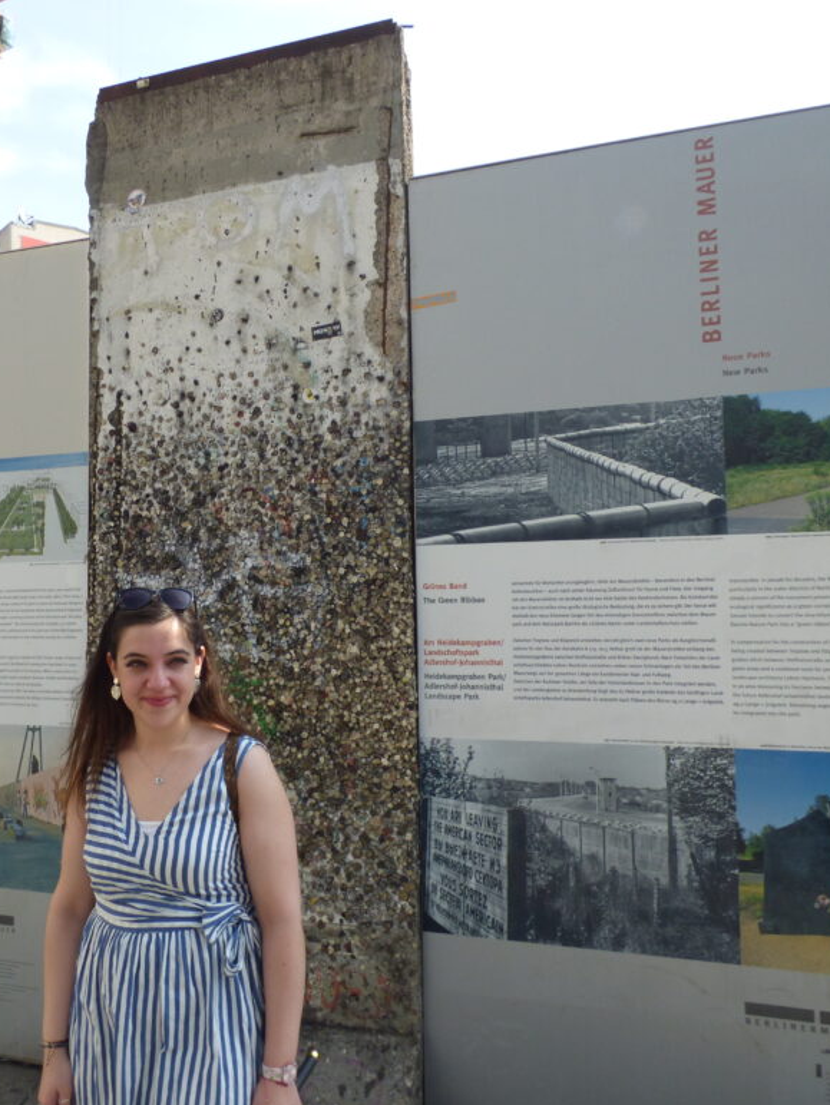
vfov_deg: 63.4
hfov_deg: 48.8
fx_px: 894
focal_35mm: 28
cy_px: 568
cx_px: 269
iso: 100
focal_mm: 3.58
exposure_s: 1/800
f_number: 2.8
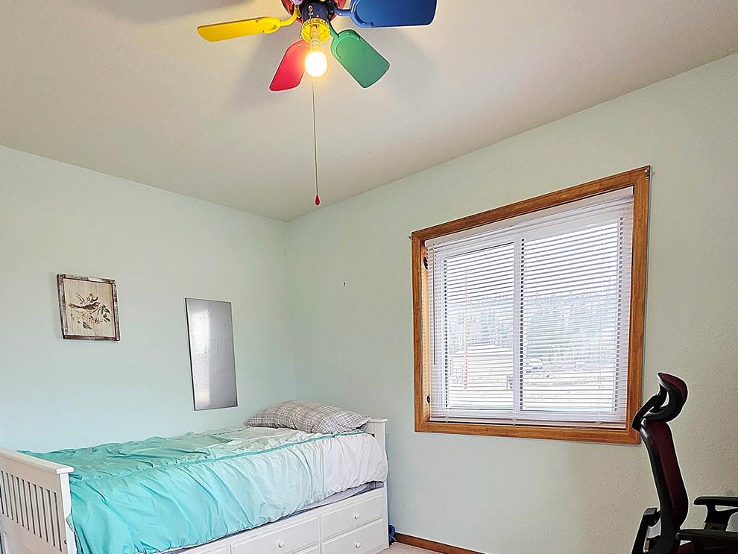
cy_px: 435
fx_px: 448
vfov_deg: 59.1
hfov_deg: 78.9
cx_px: 347
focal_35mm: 21
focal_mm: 2.2
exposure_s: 1/120
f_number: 1.9
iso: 160
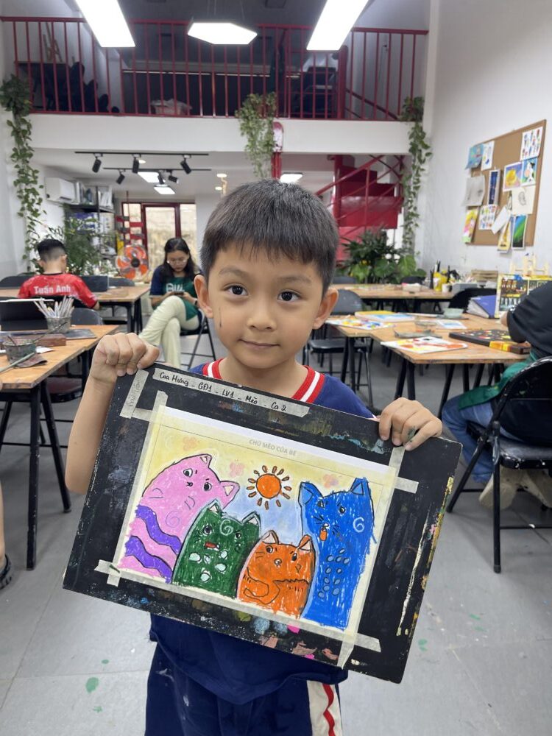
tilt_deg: -13.1
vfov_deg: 67.3
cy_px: 368
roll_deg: +0.4
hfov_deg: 53.1
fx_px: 553
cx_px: 276
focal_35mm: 26
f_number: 1.6
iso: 80
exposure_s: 1/100
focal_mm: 5.1
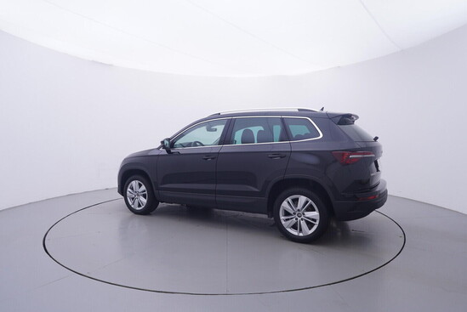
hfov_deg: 77.3
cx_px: 234
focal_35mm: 22
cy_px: 156
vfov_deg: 56.2
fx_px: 292
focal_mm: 15
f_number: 5
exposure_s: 1/80
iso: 200
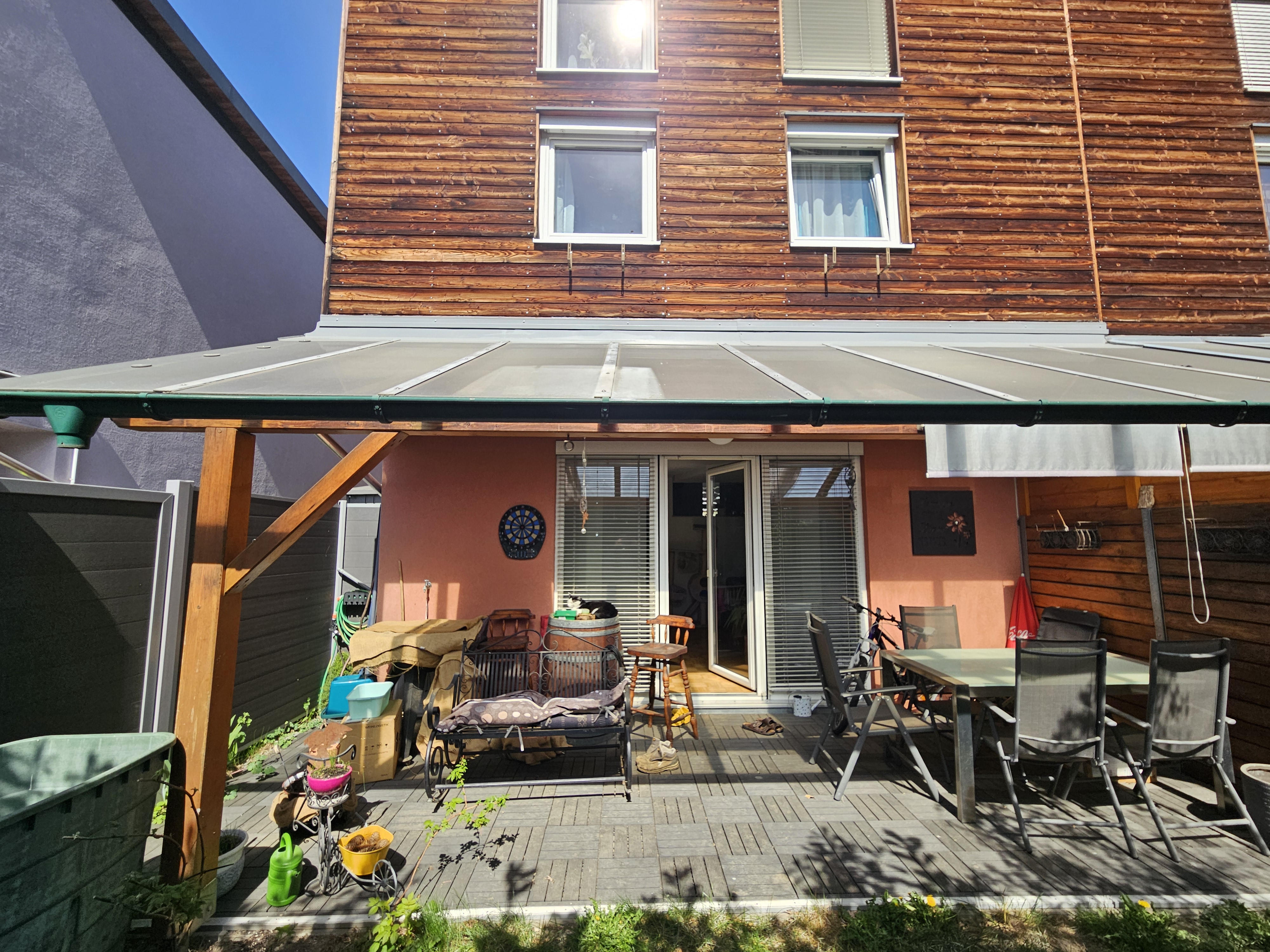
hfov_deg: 106.2
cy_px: 476
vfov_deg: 89.9
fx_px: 477
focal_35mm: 13
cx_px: 635
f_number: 2.2
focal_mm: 2.2
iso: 50
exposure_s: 1/1160
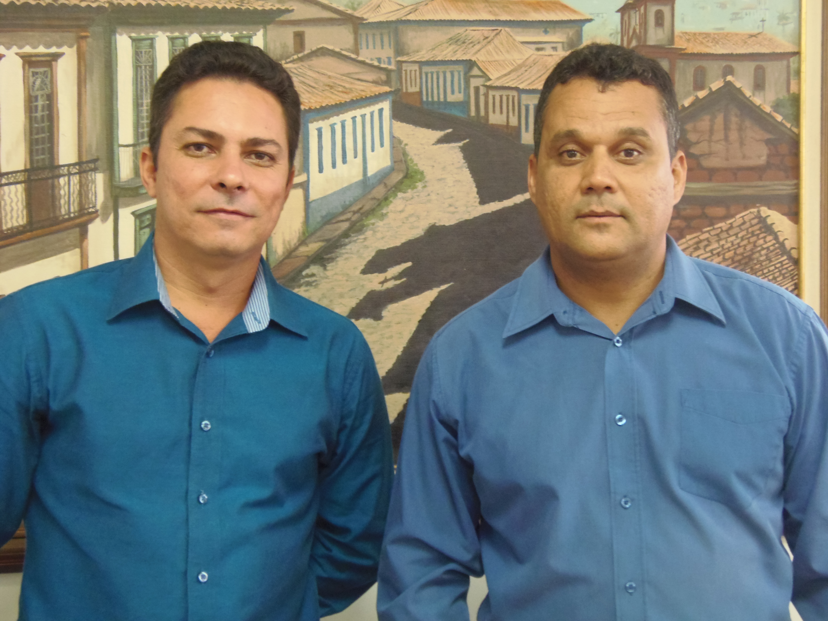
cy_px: 310
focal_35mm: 49
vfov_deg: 29.7
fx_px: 1172
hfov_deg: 38.9
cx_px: 414
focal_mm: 9.1
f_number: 3.8
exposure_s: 1/13
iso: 400
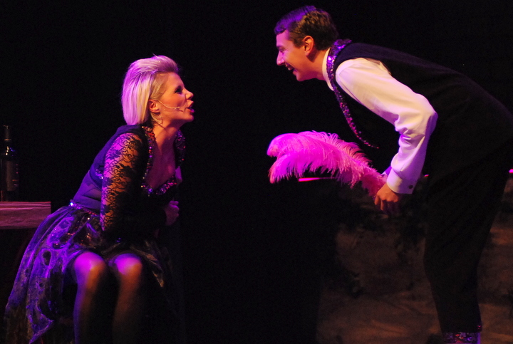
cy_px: 172
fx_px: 1713
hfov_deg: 17.0
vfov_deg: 11.5
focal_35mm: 120
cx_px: 256
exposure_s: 1/320
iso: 1600
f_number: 2.8
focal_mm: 80
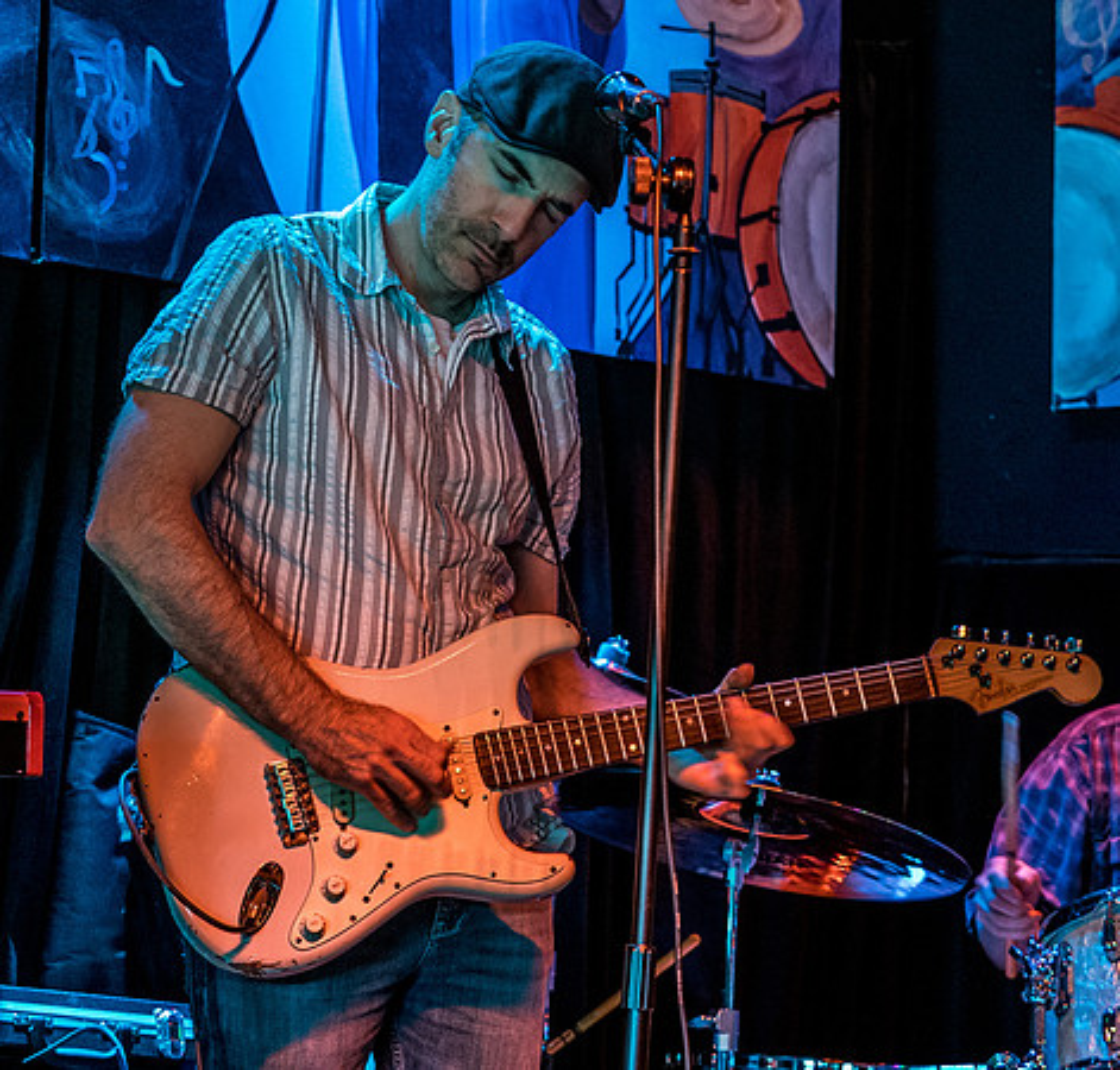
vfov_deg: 13.0
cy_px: 407
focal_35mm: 131
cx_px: 407
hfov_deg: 13.6
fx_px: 4700
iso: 1250
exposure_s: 1/30
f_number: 2.8
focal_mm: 46
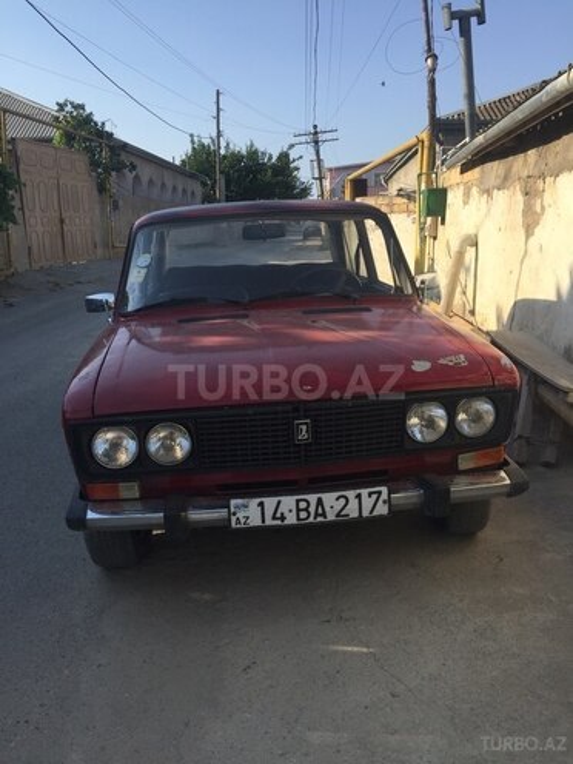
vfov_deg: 61.7
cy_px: 382
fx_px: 640
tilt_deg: -12.9
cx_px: 286
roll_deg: +1.5
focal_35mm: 29
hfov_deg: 48.2
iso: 32
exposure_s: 1/1464
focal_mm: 4.15
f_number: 2.2
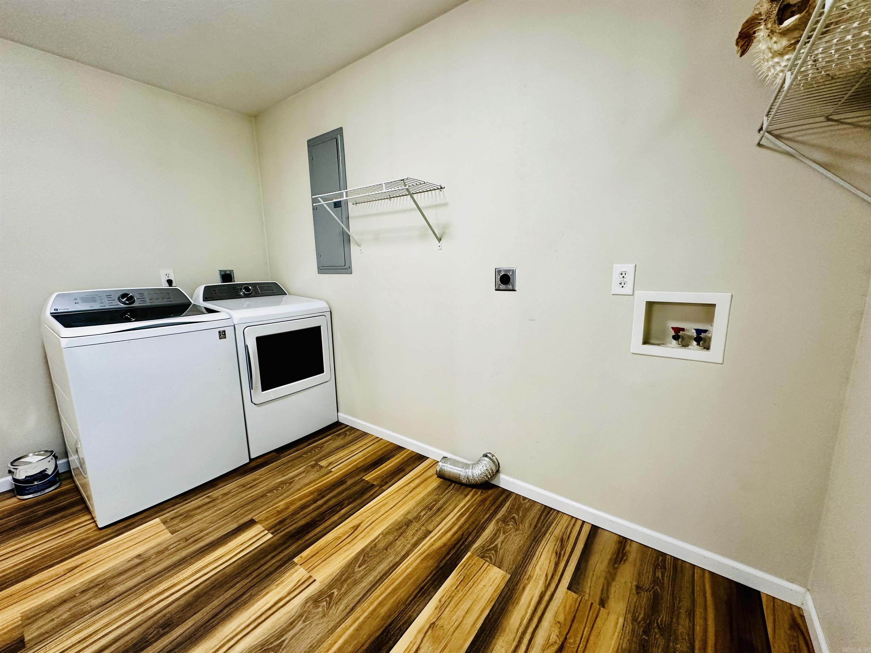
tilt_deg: -9.9
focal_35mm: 14
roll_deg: +0.8
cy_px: 326
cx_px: 436
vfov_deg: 85.7
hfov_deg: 102.1
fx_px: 352
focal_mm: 2.22
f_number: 2.2
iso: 160
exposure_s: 1/60
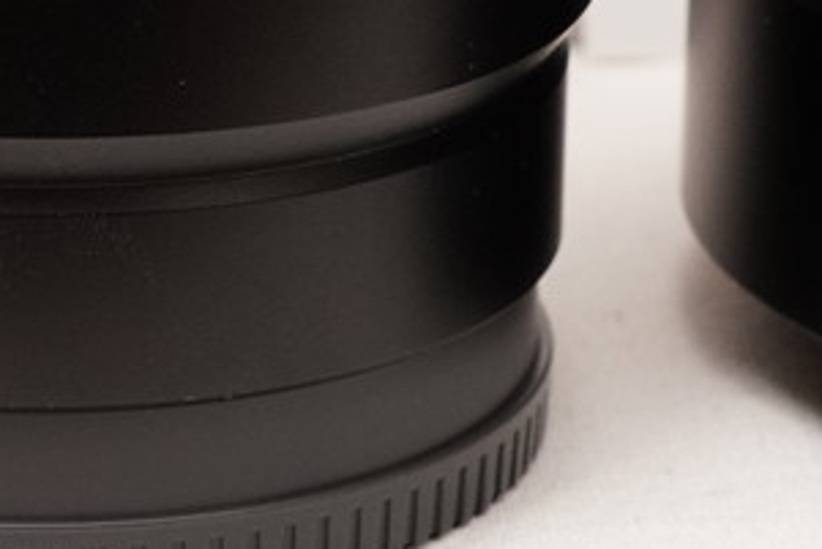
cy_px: -559
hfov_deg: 7.4
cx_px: 14
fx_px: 6365
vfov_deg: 4.9
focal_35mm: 279
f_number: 8
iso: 800
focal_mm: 35
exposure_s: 1/60
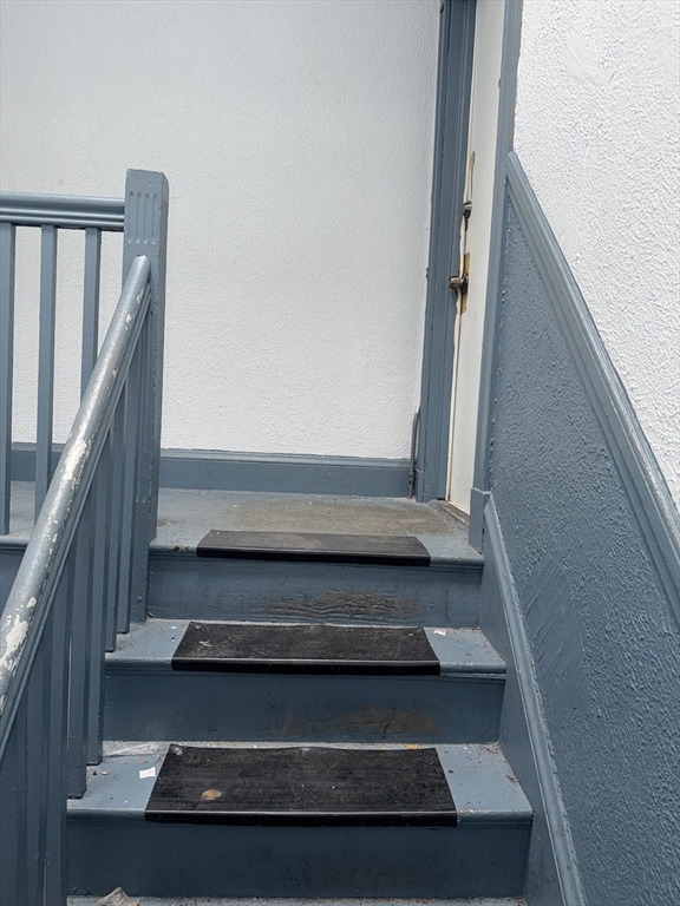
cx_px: 340
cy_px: 453
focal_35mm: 24
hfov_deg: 56.8
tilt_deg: -3.1
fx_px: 629
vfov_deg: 71.6
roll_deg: -2.9
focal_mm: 6.76
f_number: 1.78
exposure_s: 1/53
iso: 50
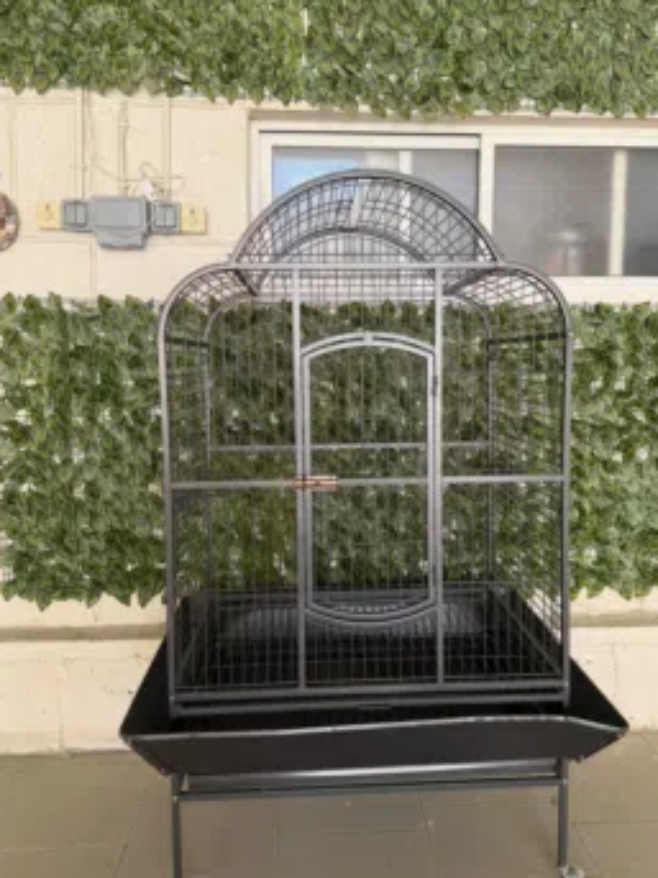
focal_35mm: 28
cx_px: 338
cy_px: 417
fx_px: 710
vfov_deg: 63.4
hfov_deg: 49.7
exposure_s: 1/121
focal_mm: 6.76
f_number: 1.78
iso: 100
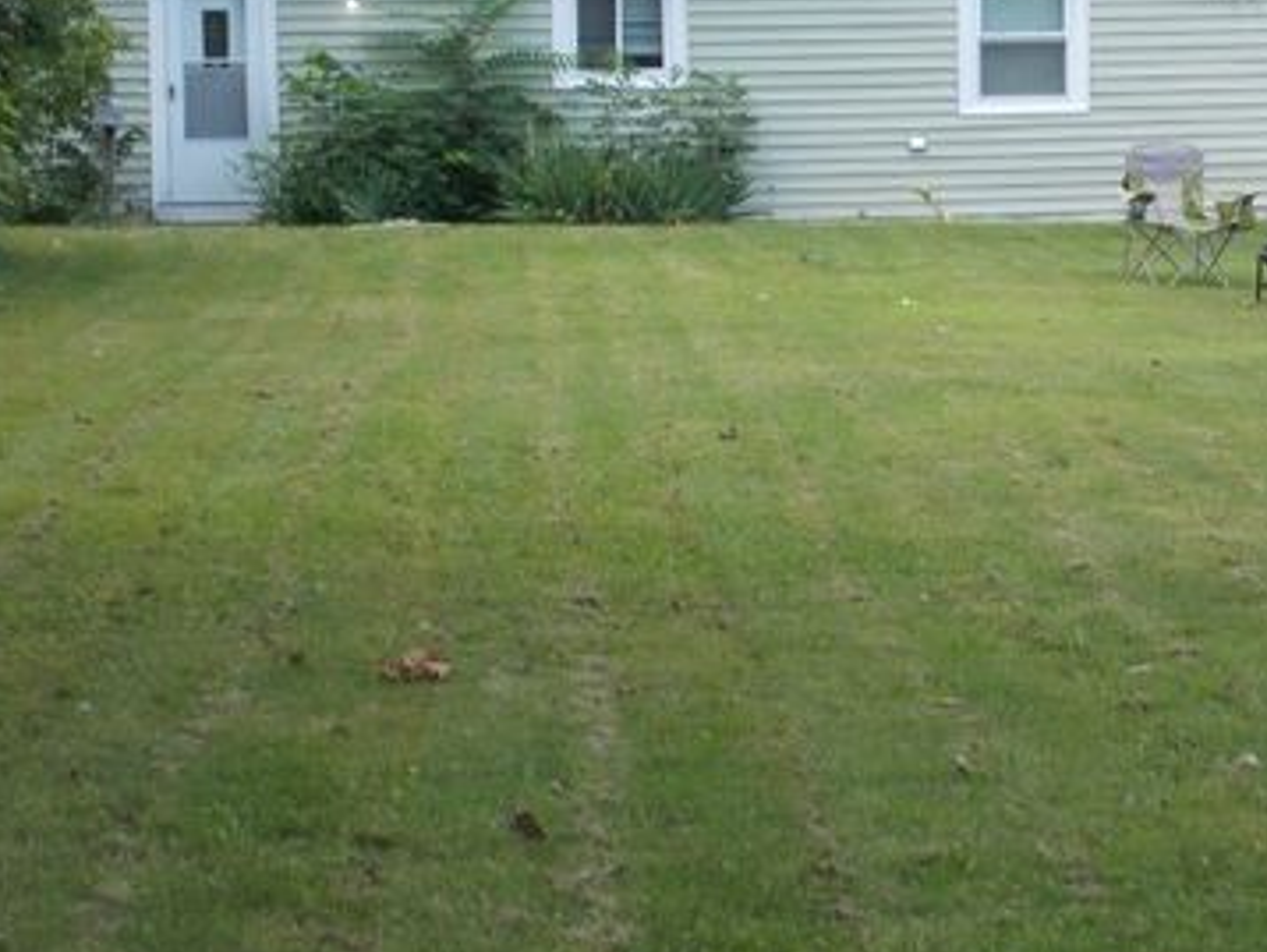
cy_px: 416
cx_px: 871
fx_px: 4395
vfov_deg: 12.4
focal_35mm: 120
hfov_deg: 16.4
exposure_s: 1/60
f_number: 6.3
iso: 100
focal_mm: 15.4
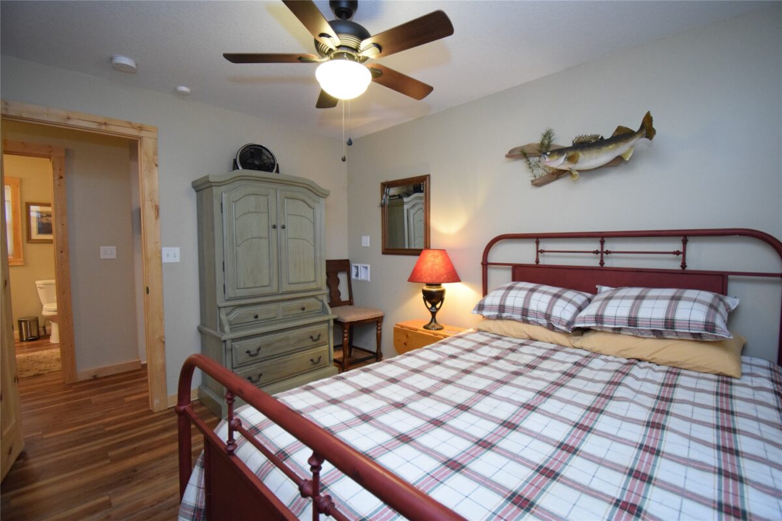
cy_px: 260
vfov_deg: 77.3
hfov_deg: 100.4
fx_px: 326
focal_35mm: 15
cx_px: 391
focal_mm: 10
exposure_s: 1/60
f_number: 4.5
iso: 3200
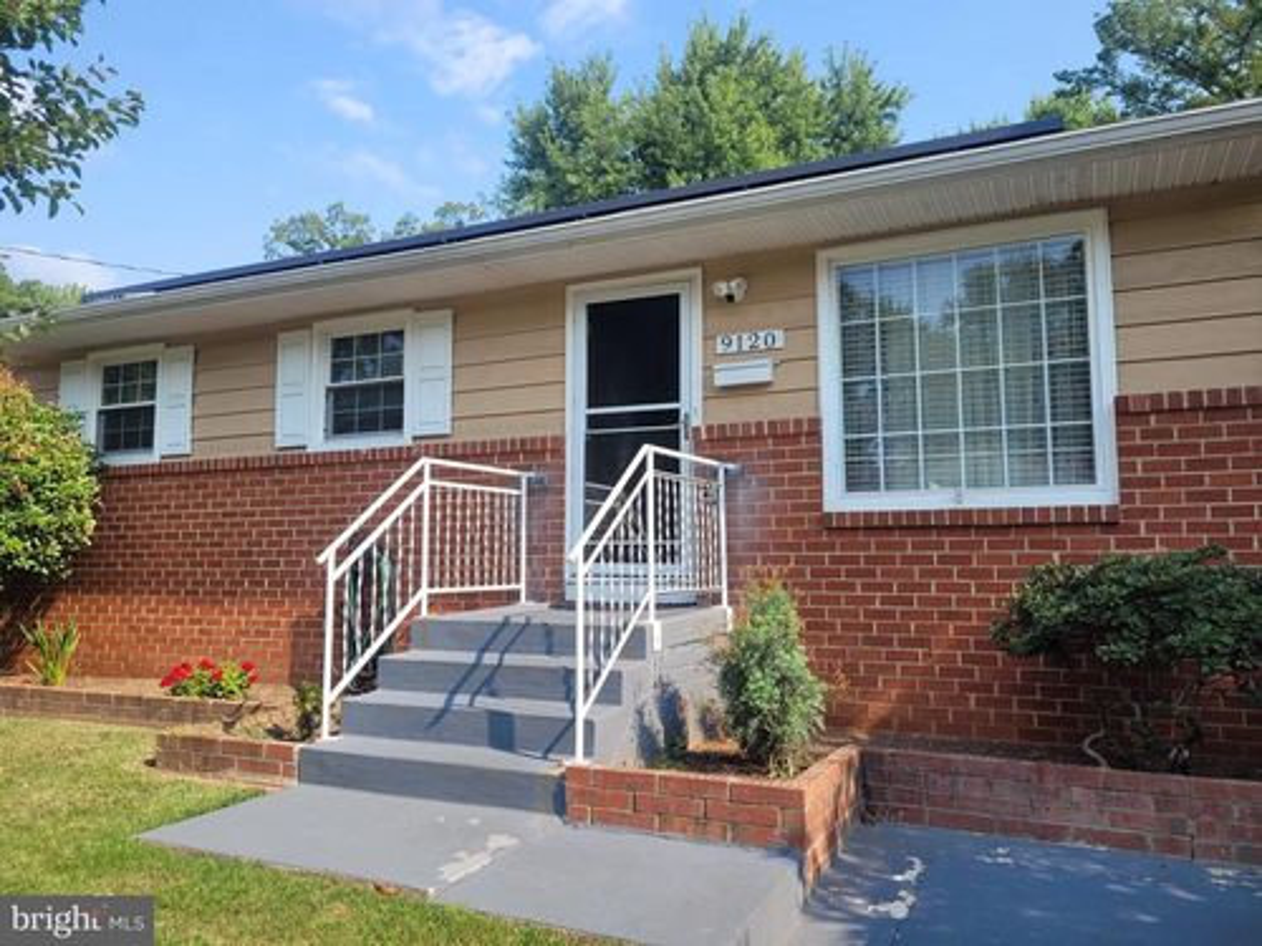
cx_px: 631
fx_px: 948
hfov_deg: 67.3
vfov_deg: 53.1
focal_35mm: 26
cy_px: 473
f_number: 1.8
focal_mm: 5.4
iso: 40
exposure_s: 1/1163
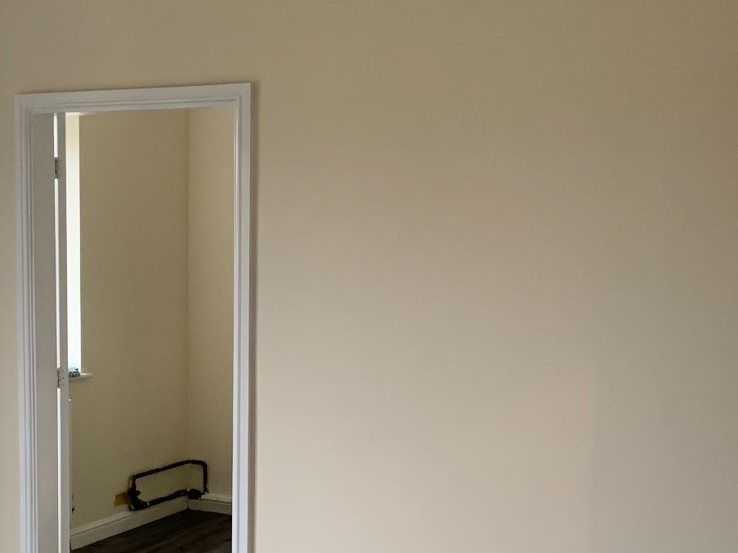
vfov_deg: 24.7
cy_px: 376
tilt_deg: -6.4
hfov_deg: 32.4
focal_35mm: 59
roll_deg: -0.6
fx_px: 1258
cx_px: 241
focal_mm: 4.25
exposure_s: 1/60
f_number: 1.8
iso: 200
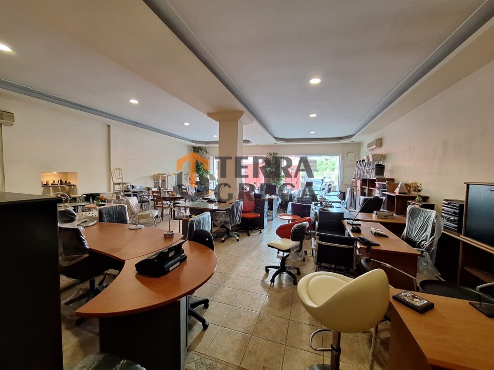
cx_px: 247
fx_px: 186
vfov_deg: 89.9
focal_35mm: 13
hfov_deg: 106.2
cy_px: 185
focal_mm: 1.74
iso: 160
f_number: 2.2
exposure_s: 1/50
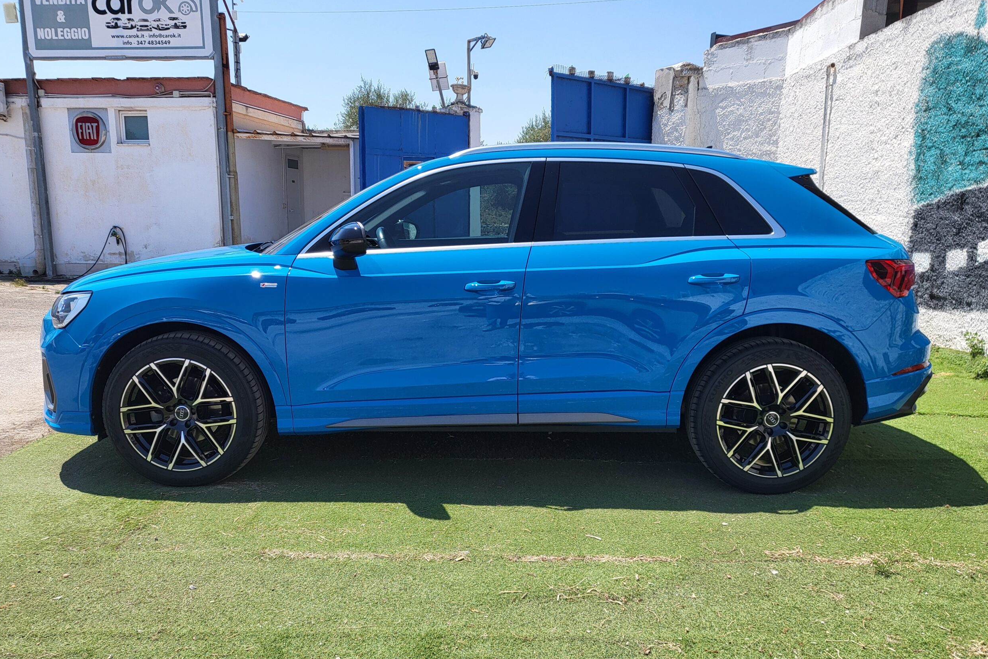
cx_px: 508
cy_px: 351
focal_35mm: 28
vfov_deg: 46.4
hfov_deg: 65.5
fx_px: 768
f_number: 1.8
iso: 50
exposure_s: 1/2151
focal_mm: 4.25
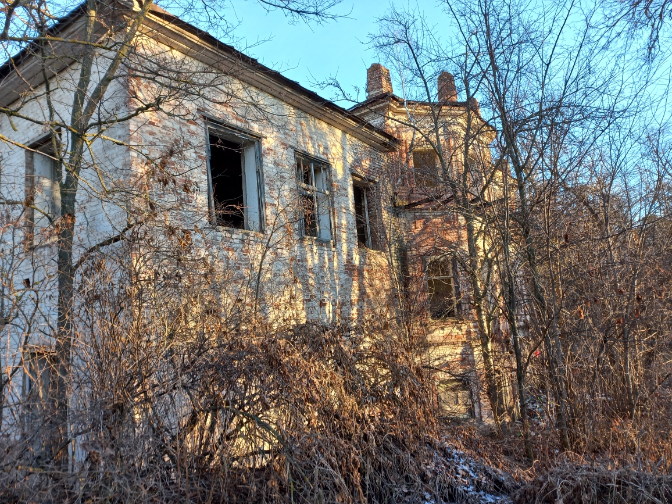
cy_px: 252
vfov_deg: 54.9
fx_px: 485
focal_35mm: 25
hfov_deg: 69.4
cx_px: 336
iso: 40
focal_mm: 4.6
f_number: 1.8
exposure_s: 1/100
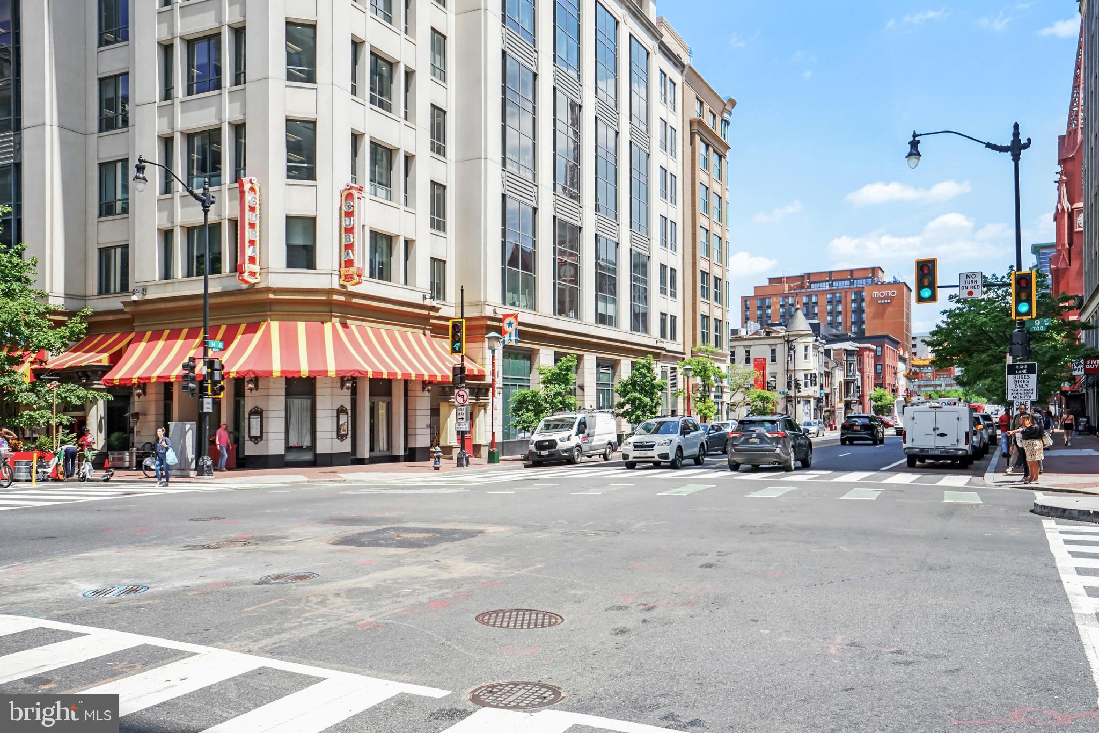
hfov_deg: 60.3
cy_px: 366
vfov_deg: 42.3
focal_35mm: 31
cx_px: 550
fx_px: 946
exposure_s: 1/800
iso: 800
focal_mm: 31
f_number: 9
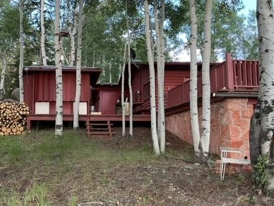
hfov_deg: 44.5
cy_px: 115
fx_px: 332
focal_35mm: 42
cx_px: 104
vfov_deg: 34.3
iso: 64
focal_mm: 3
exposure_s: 1/120
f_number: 1.8
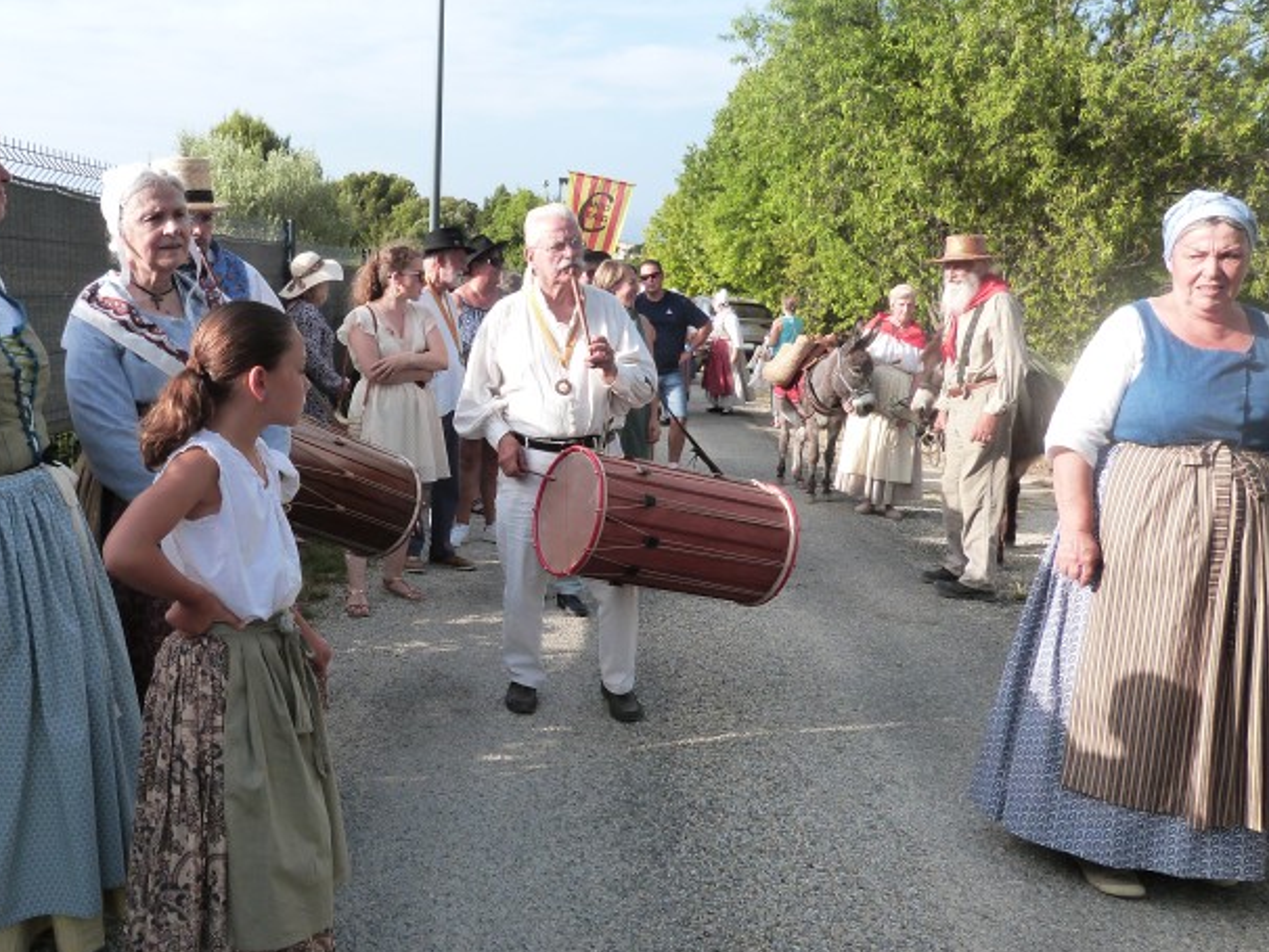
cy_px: 490
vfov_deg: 43.0
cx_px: 469
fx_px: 1210
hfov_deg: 54.6
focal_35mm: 33
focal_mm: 4.5
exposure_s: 1/250
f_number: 4.5
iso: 160
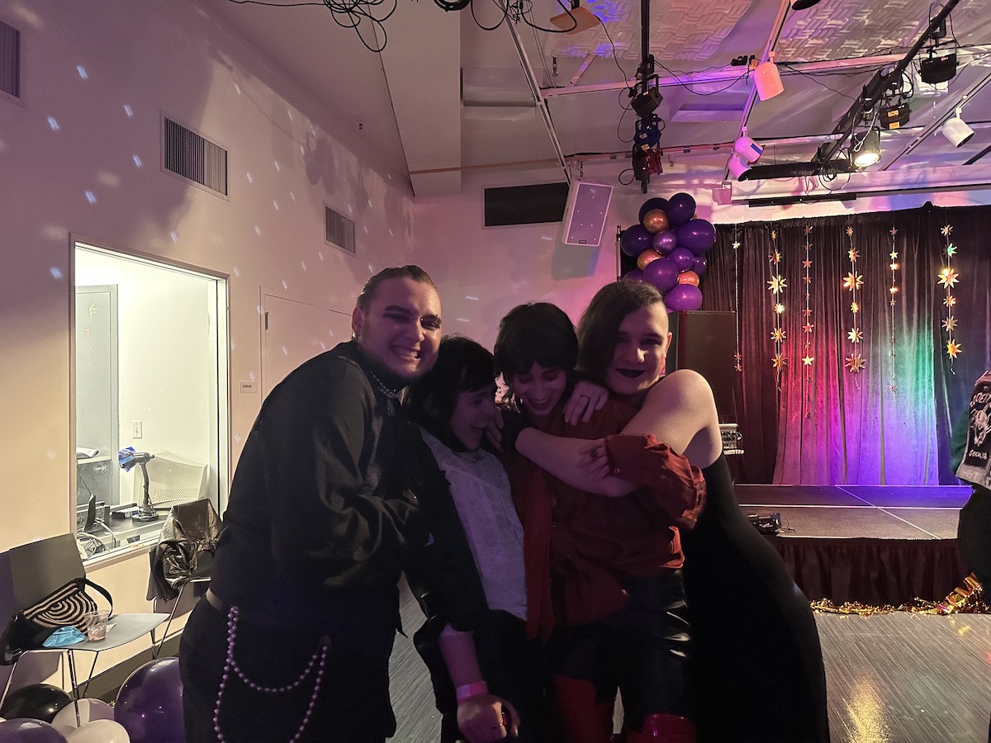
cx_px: 496
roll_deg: +1.9
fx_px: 687
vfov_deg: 56.8
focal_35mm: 24
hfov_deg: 71.6
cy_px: 372
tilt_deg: +0.2
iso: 500
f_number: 1.78
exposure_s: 1/60
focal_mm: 6.86
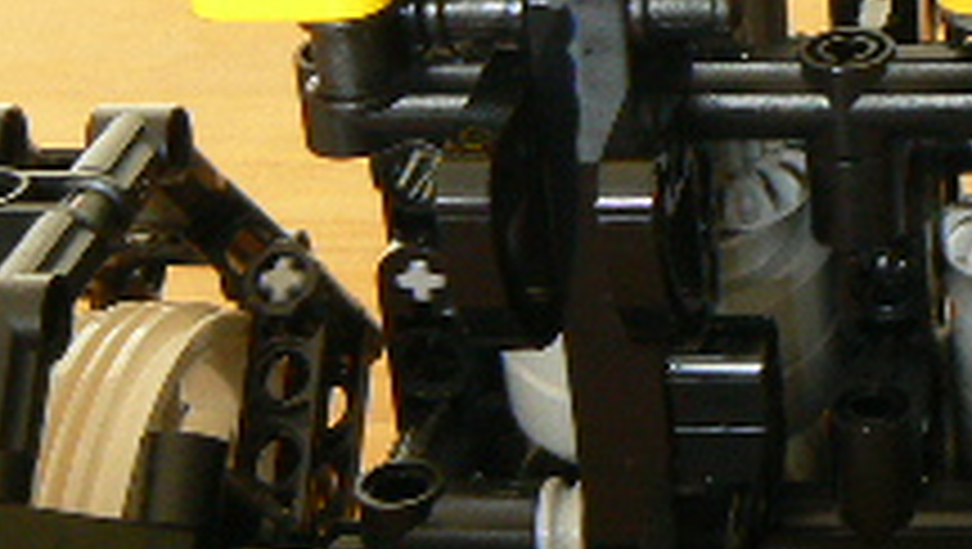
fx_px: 2993
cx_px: 1354
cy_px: -382
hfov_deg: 17.1
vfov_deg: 10.0
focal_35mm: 116
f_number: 4
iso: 100
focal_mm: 6
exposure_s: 1/1.3
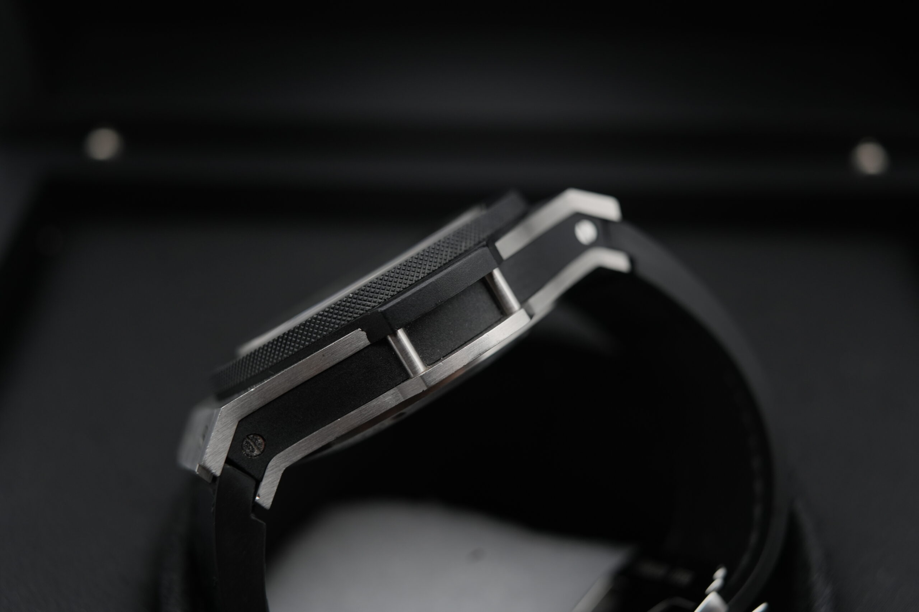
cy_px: 306
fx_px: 893
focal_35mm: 35
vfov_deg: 37.9
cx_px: 460
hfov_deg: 54.4
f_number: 5
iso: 400
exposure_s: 1/250
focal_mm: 35
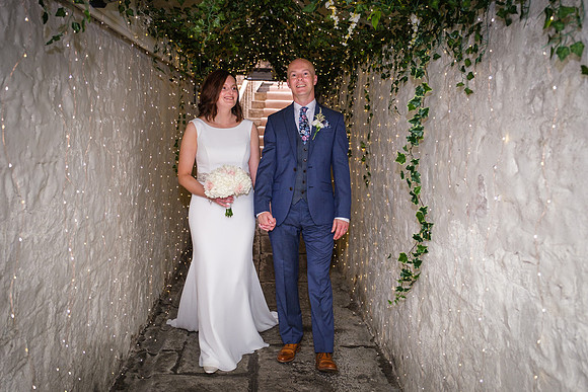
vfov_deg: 32.9
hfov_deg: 47.7
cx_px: 306
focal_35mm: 41
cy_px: 188
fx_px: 664
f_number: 2.8
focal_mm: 25.7
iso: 640
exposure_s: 1/160
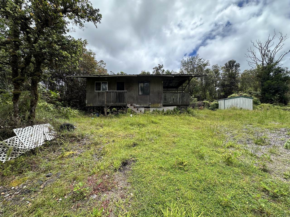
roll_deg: -0.8
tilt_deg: +1.6
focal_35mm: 14
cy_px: 108
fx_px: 117
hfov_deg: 102.1
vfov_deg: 85.7
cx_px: 145
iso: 40
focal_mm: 2.22
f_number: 2.2
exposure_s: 1/855
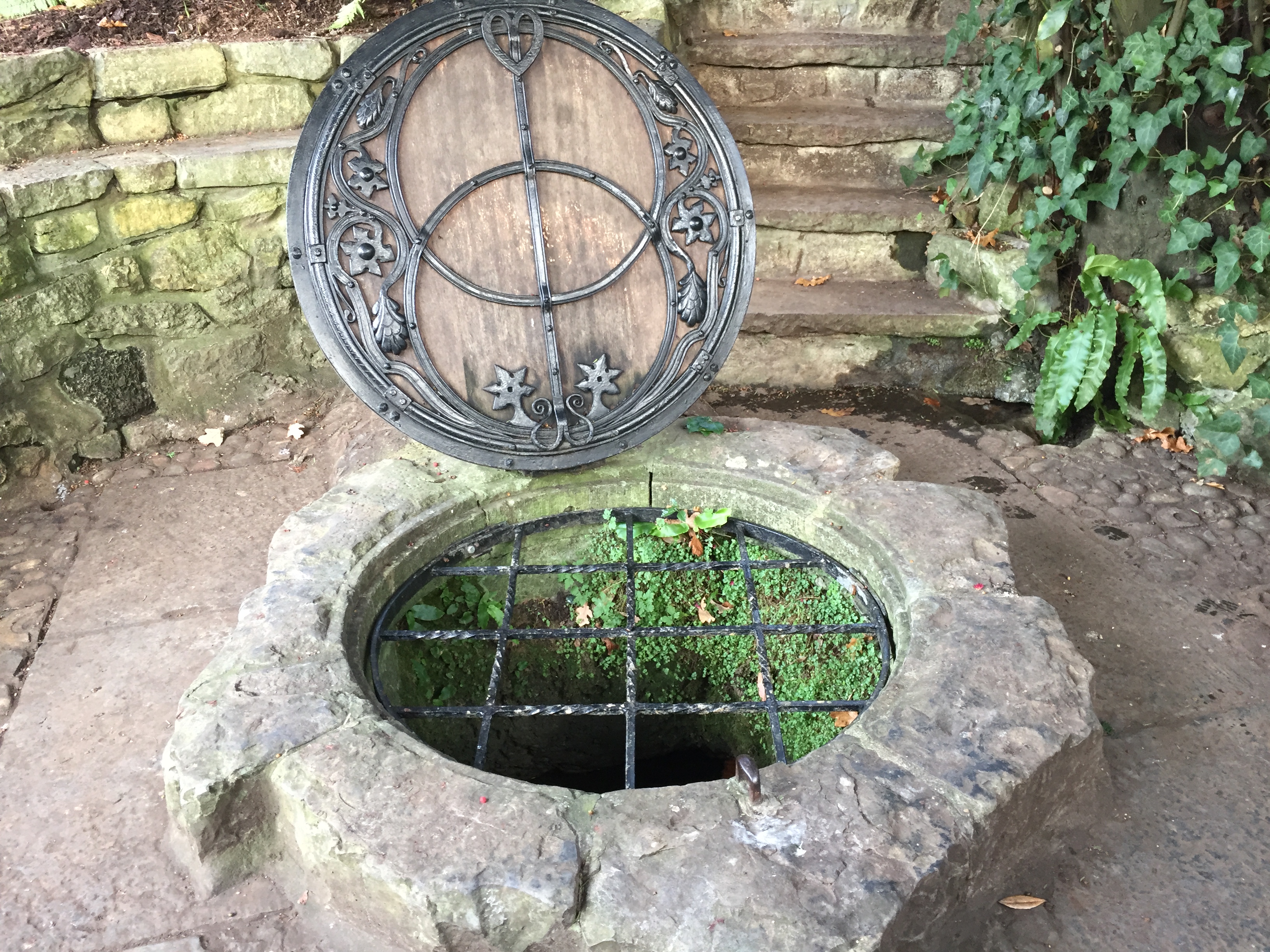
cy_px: 476
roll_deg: +1.9
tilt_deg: -26.1
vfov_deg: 48.2
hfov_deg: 61.7
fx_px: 1064
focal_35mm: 29
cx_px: 635
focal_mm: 4.15
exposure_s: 1/33
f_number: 2.2
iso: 125
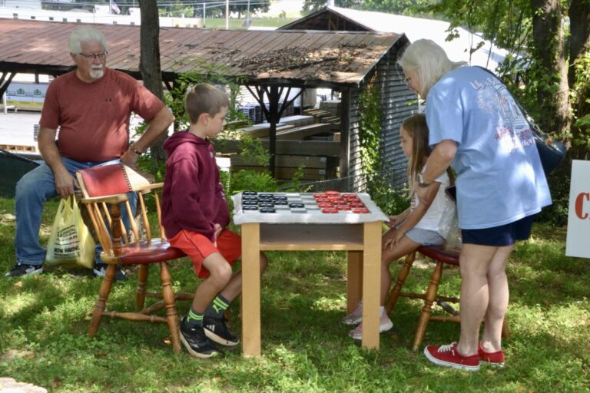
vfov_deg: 26.5
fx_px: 836
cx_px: 295
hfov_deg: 38.9
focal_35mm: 51
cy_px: 196
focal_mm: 34
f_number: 22
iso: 1250
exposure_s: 1/60
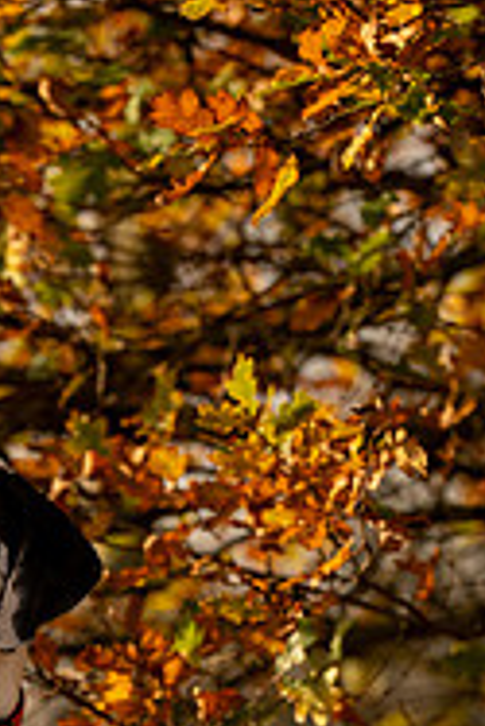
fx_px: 9278
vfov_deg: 4.5
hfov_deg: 3.0
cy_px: 862
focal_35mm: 460
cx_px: -78
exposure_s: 1/1600
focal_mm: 191
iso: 200
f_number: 4
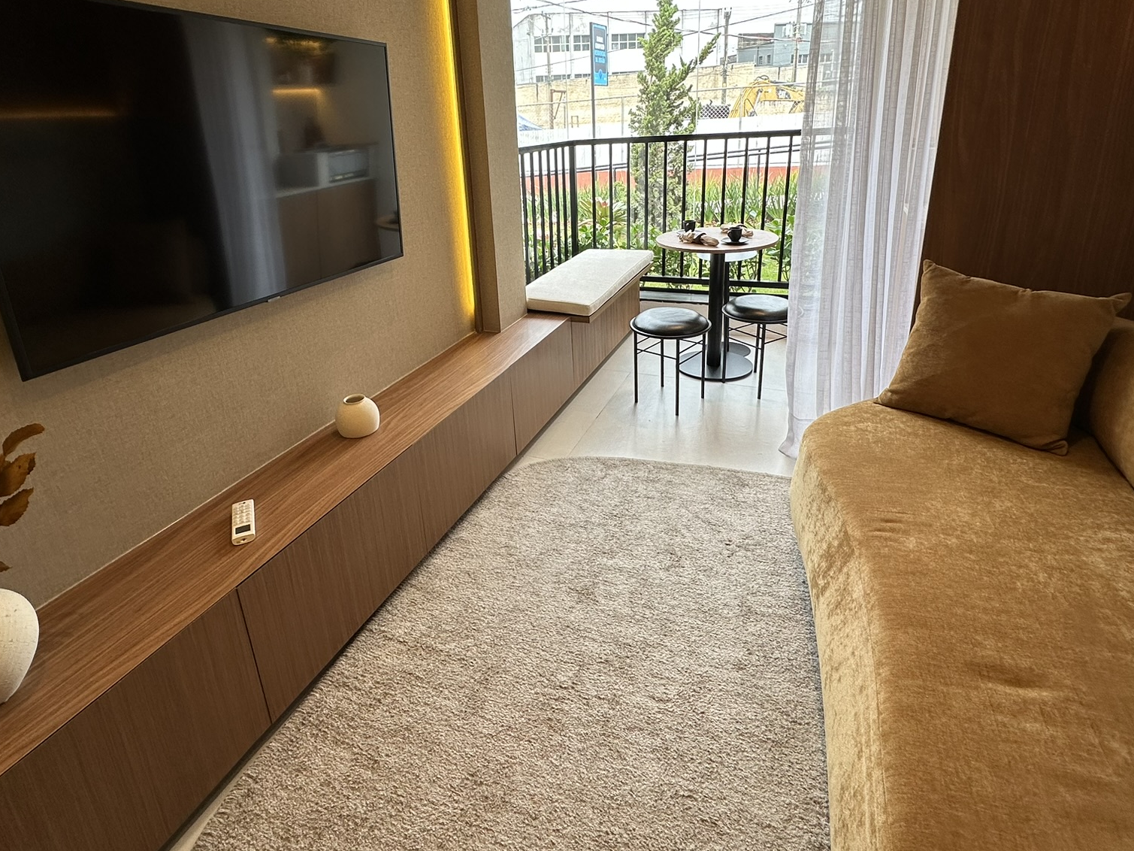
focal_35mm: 19
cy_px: 333
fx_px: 622
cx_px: 518
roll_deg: +3.8
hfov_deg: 84.5
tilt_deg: -17.2
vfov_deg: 67.9
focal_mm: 2.22
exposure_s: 1/150
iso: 50
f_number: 2.2
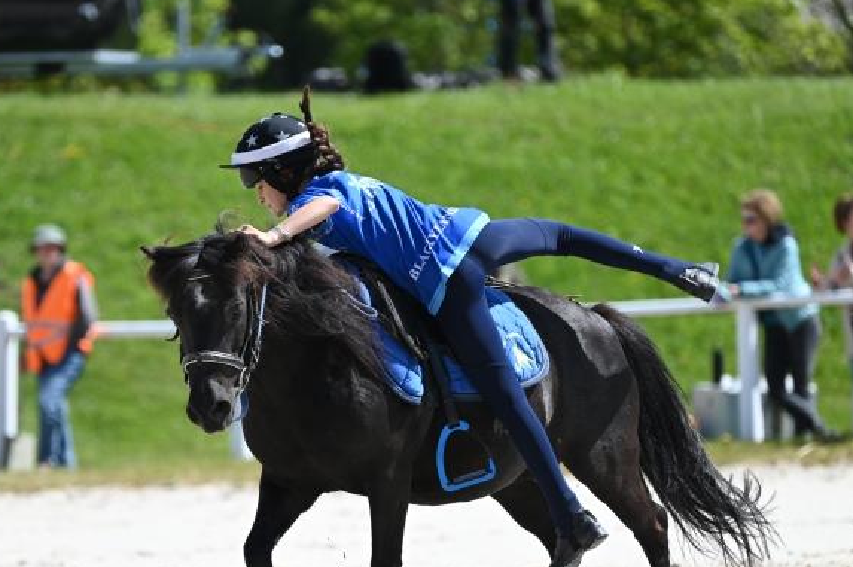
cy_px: 372
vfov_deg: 3.2
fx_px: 10251
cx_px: 336
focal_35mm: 433
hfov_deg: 4.8
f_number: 5.3
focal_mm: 310
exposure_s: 1/1250
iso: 360
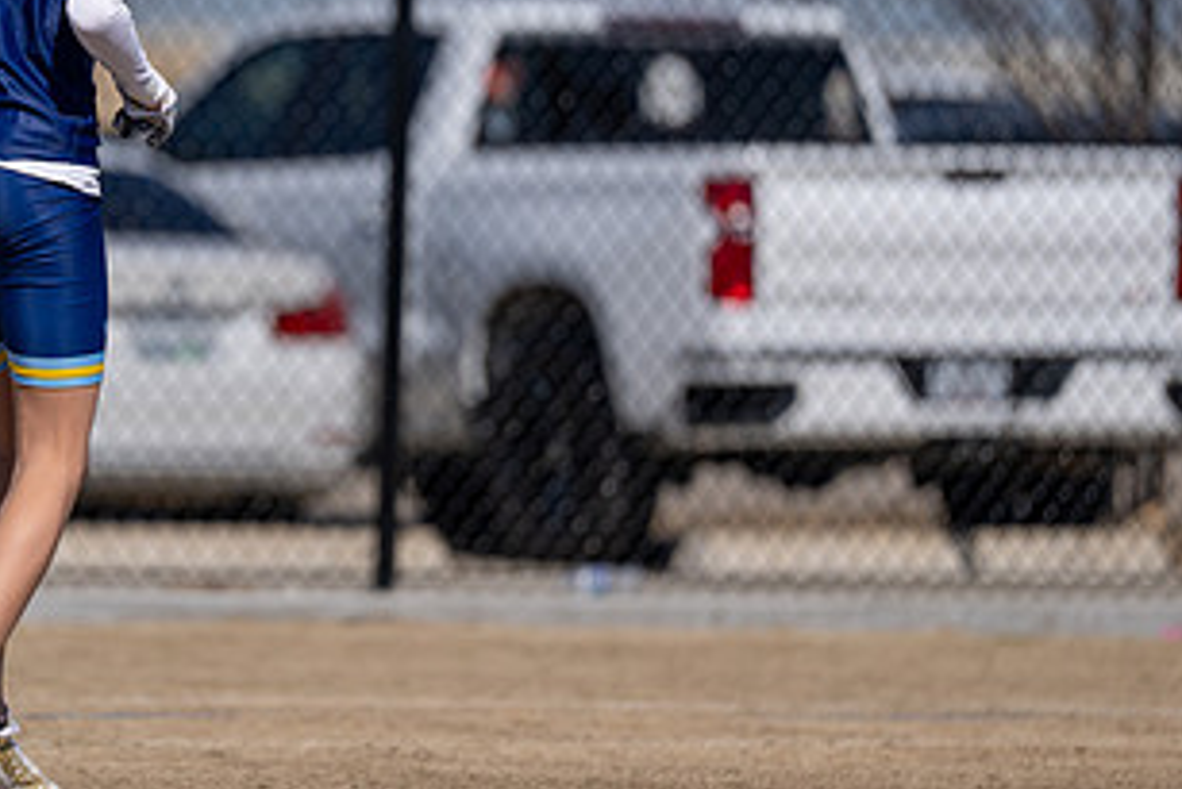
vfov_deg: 3.4
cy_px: 119
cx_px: 96
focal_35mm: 405
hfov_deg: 5.1
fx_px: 13303
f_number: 2.8
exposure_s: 1/5000
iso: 100
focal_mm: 200
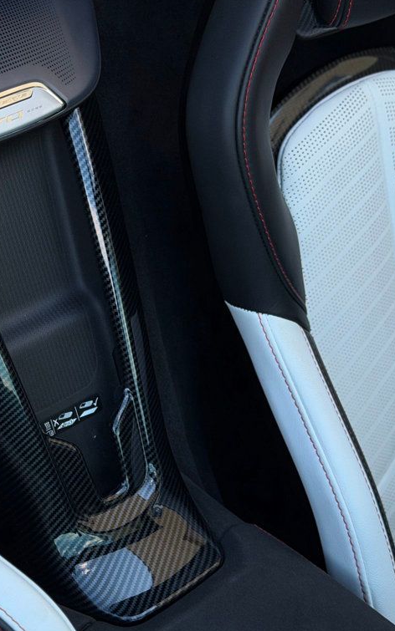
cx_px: 43
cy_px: 314
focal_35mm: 69
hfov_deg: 18.6
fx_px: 1188
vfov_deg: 29.8
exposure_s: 1/917
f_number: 1.78
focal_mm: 6.76
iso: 64
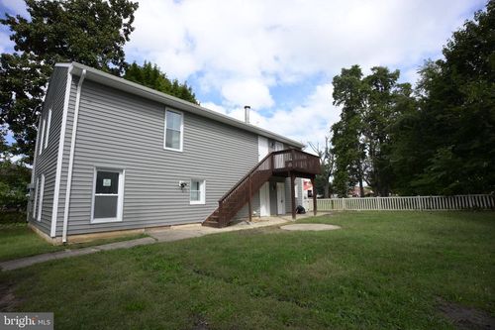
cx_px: 248
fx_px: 220
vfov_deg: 73.7
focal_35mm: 16
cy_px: 165
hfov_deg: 96.8
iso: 100
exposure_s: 1/160
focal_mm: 16
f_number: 8
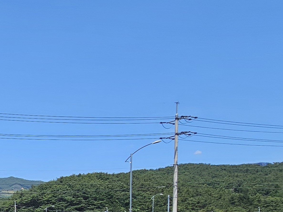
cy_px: 243
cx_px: -139
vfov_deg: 29.1
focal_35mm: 44
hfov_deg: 28.5
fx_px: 360
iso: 50
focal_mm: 2.2
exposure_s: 1/1770
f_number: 2.2
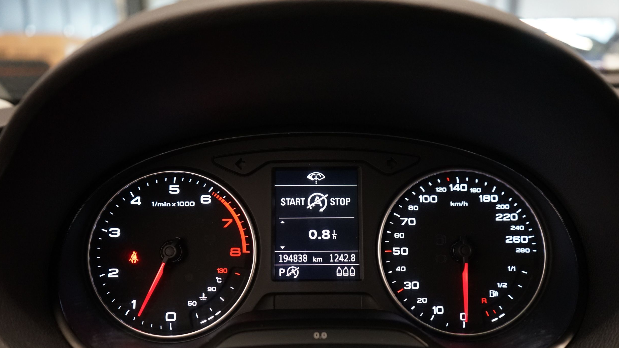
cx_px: 305
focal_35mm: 32
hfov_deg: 61.0
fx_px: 525
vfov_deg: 36.6
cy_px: 204
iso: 2500
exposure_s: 1/60
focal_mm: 30
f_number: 3.5
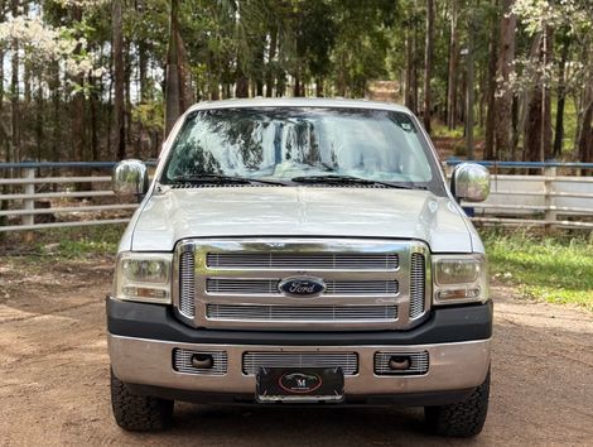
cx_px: 296
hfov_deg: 39.6
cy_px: 224
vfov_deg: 30.3
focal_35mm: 48
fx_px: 824
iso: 64
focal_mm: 6.76
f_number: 1.78
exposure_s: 1/2088
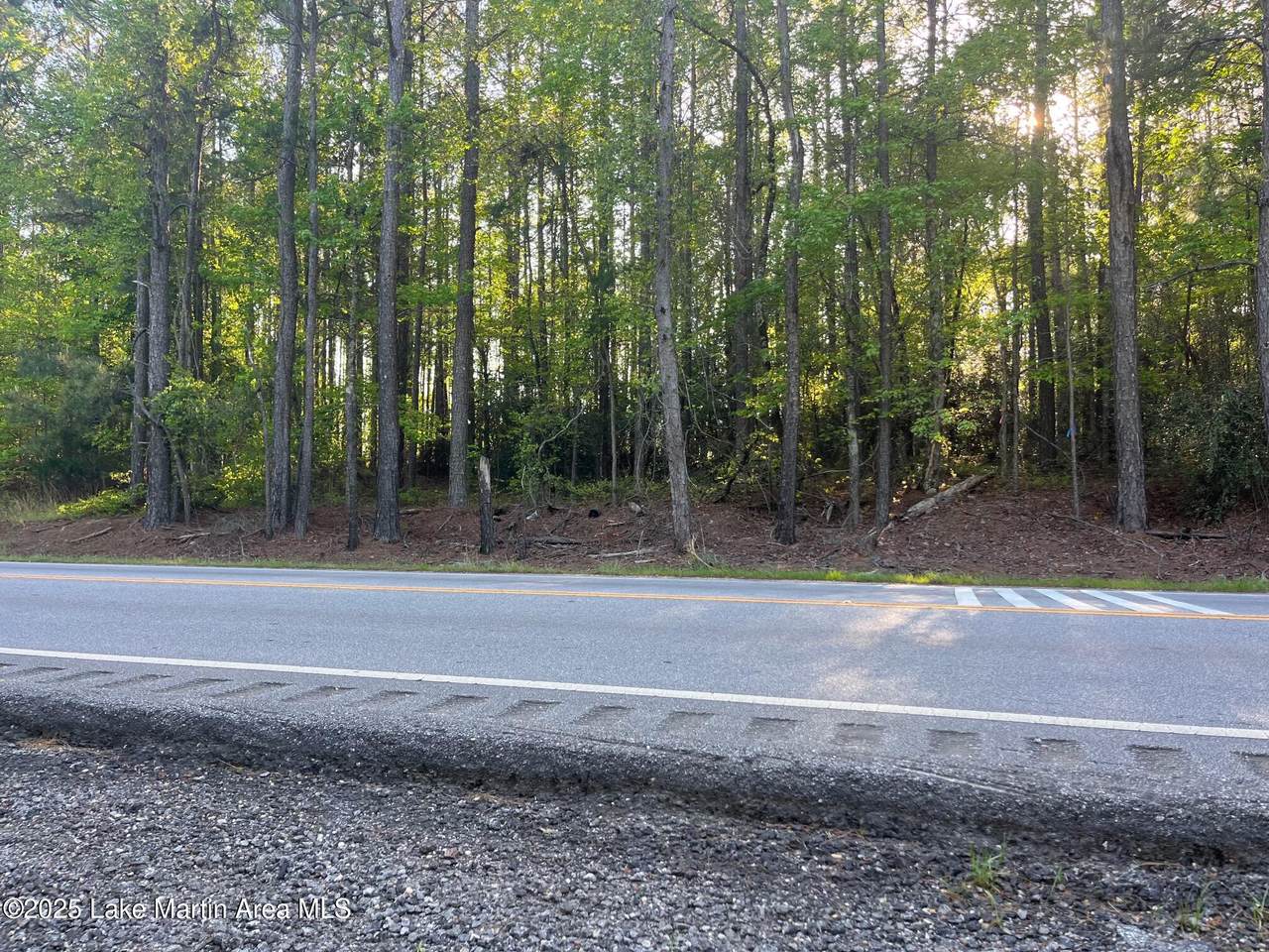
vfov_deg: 53.1
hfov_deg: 67.3
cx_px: 634
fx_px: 953
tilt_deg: +2.5
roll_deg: +0.0
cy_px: 476
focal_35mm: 26
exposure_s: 1/172
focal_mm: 5.1
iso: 50
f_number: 1.6
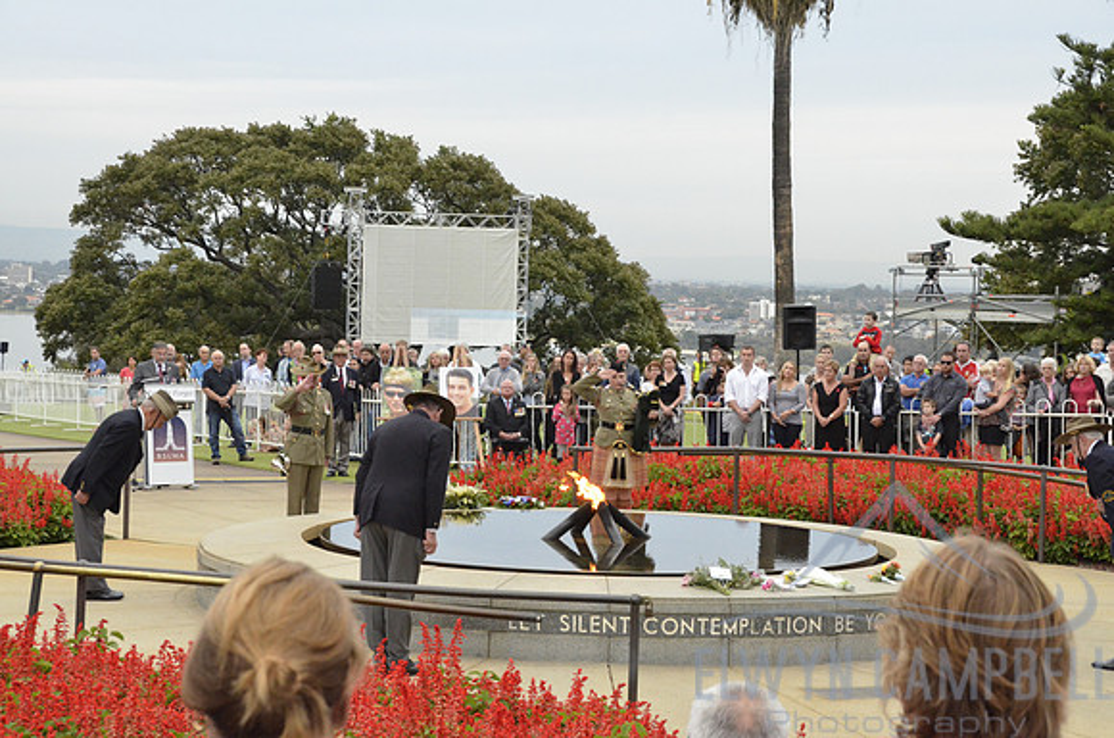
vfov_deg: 18.1
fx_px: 2316
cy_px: 369
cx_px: 557
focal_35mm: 75
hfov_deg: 27.0
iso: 4000
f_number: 10
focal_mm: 50
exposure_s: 1/125
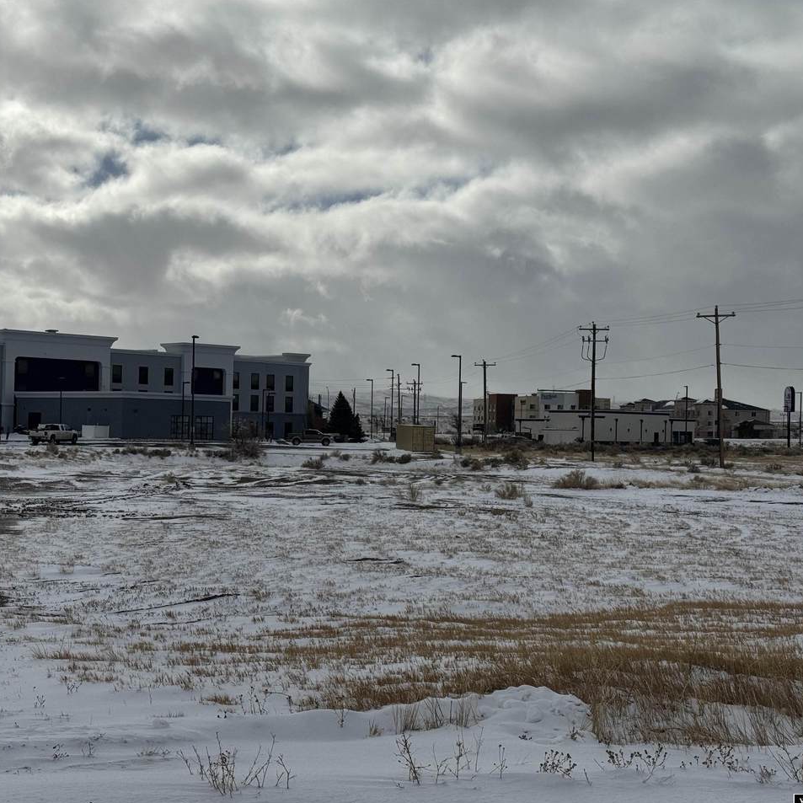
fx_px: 1496
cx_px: 316
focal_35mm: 57
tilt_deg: -1.2
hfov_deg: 30.0
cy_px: 403
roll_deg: -1.3
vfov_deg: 30.0
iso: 50
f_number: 1.78
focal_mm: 6.76
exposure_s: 1/20000
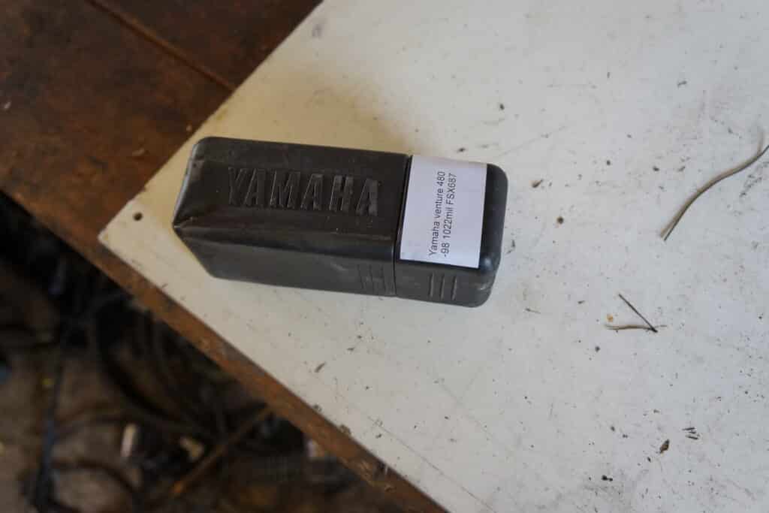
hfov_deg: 59.5
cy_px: 256
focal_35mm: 32
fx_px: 673
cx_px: 384
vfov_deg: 41.7
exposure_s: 1/125
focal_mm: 21
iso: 640
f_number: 4
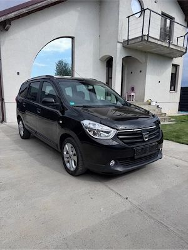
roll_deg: -1.4
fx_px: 174
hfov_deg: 56.8
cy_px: 125
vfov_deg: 71.6
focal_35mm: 24
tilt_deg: -9.1
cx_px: 94
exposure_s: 1/4049
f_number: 1.78
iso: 80
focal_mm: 6.76
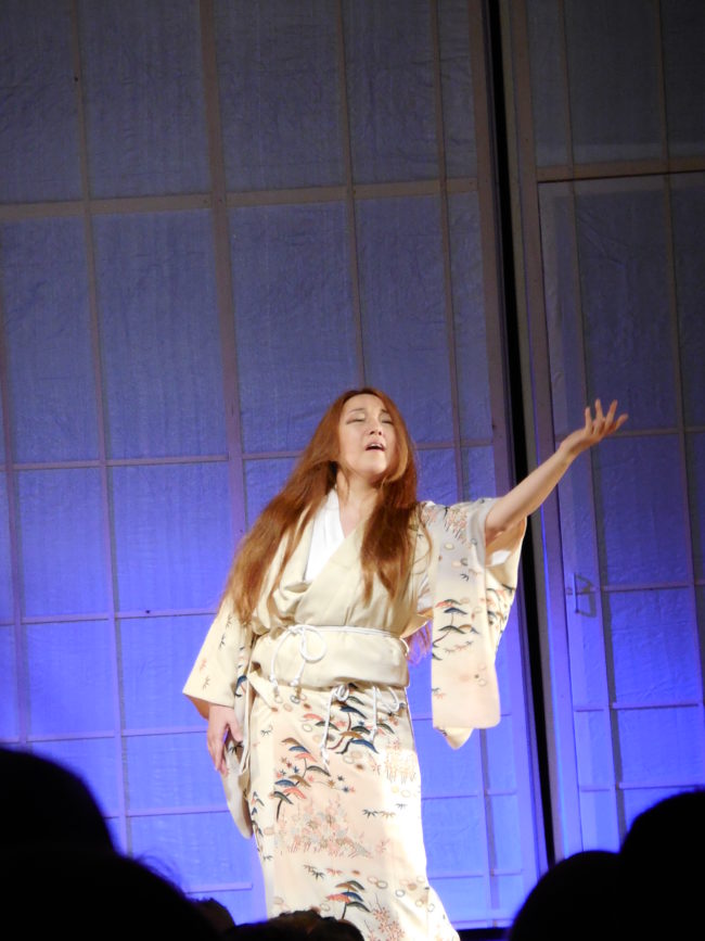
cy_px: 470
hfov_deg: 4.9
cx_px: 352
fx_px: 8230
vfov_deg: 6.5
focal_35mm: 303
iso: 800
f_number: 6.5
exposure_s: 1/6
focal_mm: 54
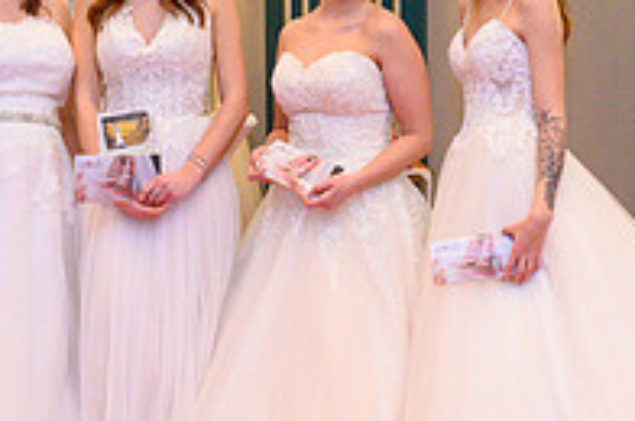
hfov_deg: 17.5
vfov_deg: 11.7
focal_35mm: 117
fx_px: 2060
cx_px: 432
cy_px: 240
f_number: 9
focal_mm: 37
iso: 4500
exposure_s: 1/60
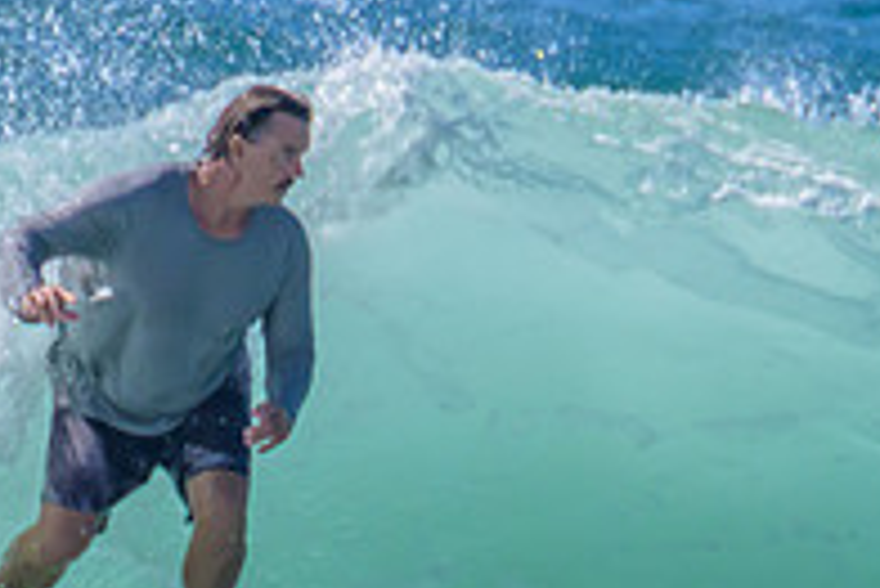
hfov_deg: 0.7
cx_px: 670
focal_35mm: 2870
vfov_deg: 0.5
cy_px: 812
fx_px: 70205
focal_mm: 800
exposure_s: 1/2000
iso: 900
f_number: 11
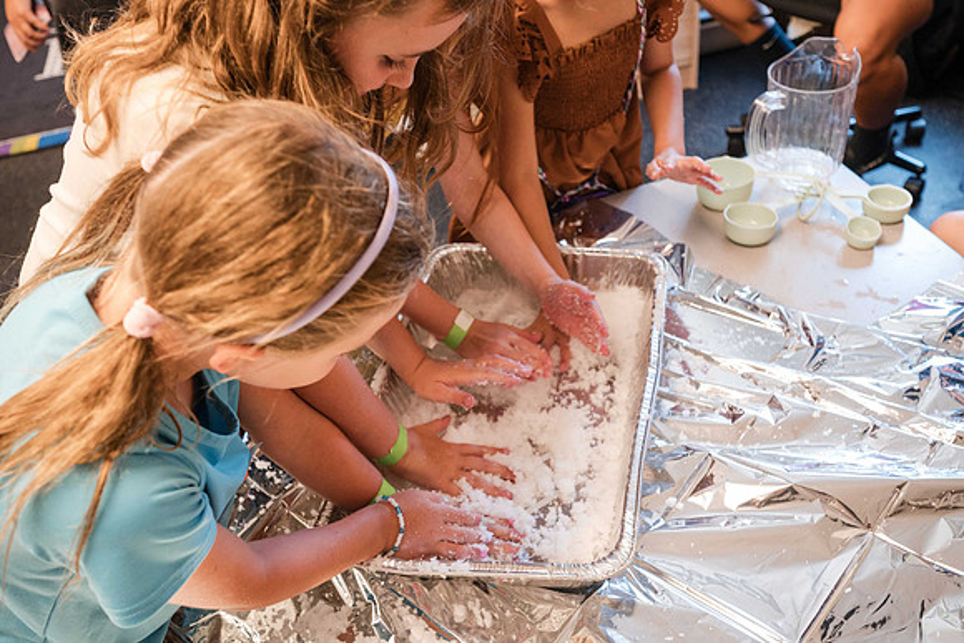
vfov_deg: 40.0
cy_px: 321
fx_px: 885
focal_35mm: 33
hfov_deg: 57.2
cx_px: 483
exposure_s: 1/125
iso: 2500
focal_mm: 30
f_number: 4
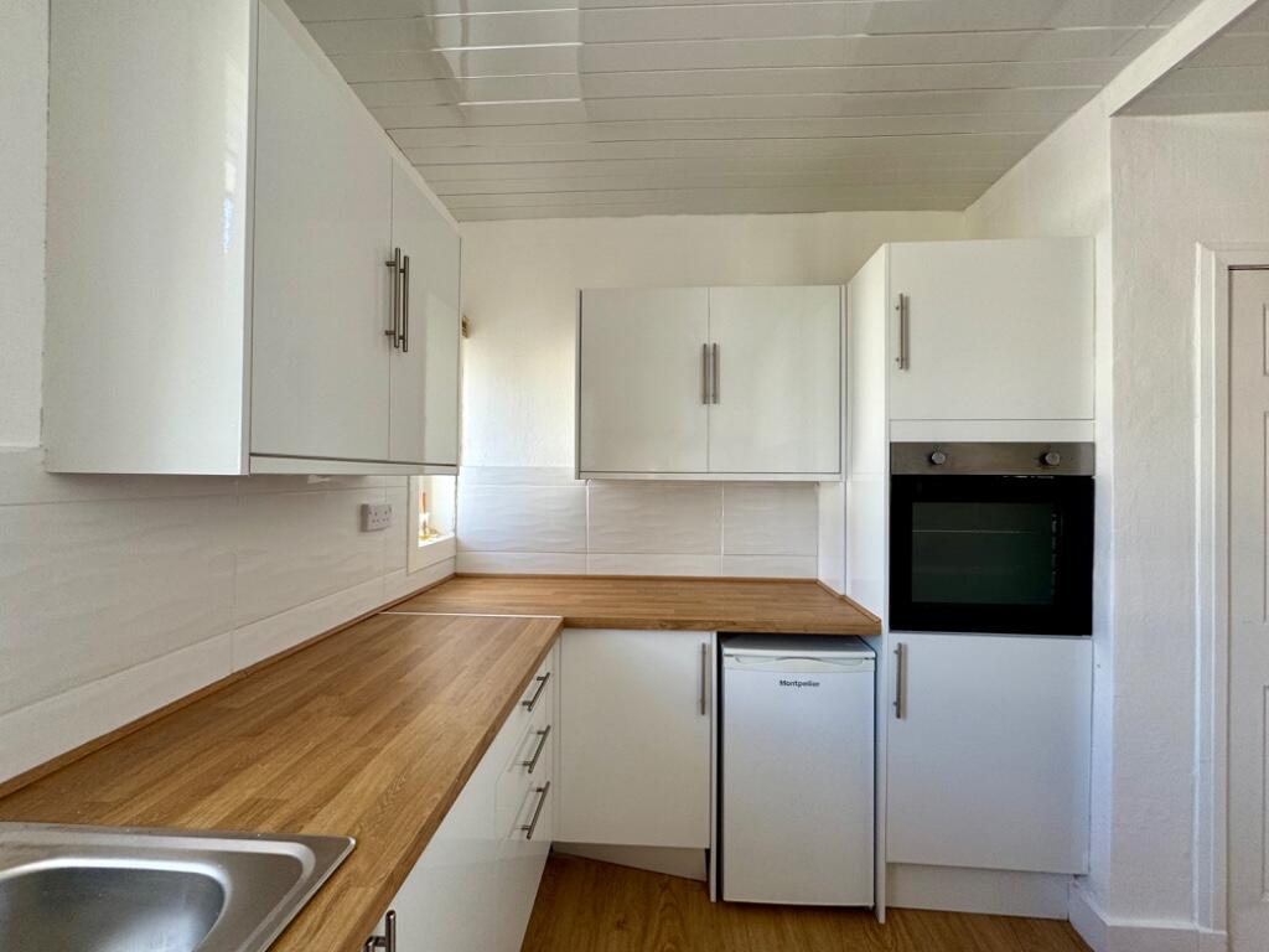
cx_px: 634
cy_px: 476
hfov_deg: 102.1
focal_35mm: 14
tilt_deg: +0.2
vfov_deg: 85.7
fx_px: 513
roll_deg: +0.2
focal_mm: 2.22
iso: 80
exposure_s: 1/99
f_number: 2.2
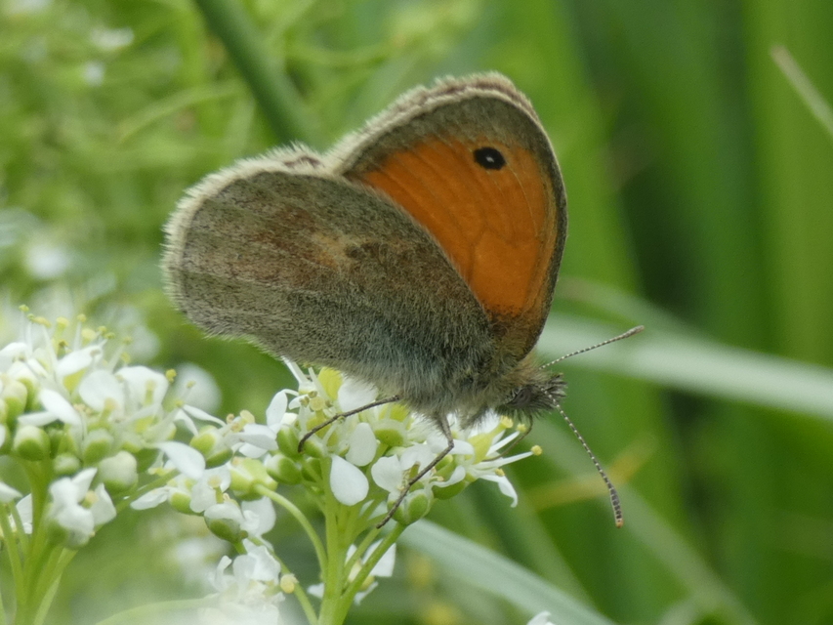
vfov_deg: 9.3
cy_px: 312
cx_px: 416
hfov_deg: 12.3
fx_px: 3851
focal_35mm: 160
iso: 100
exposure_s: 1/80
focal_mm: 28.8
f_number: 5.4
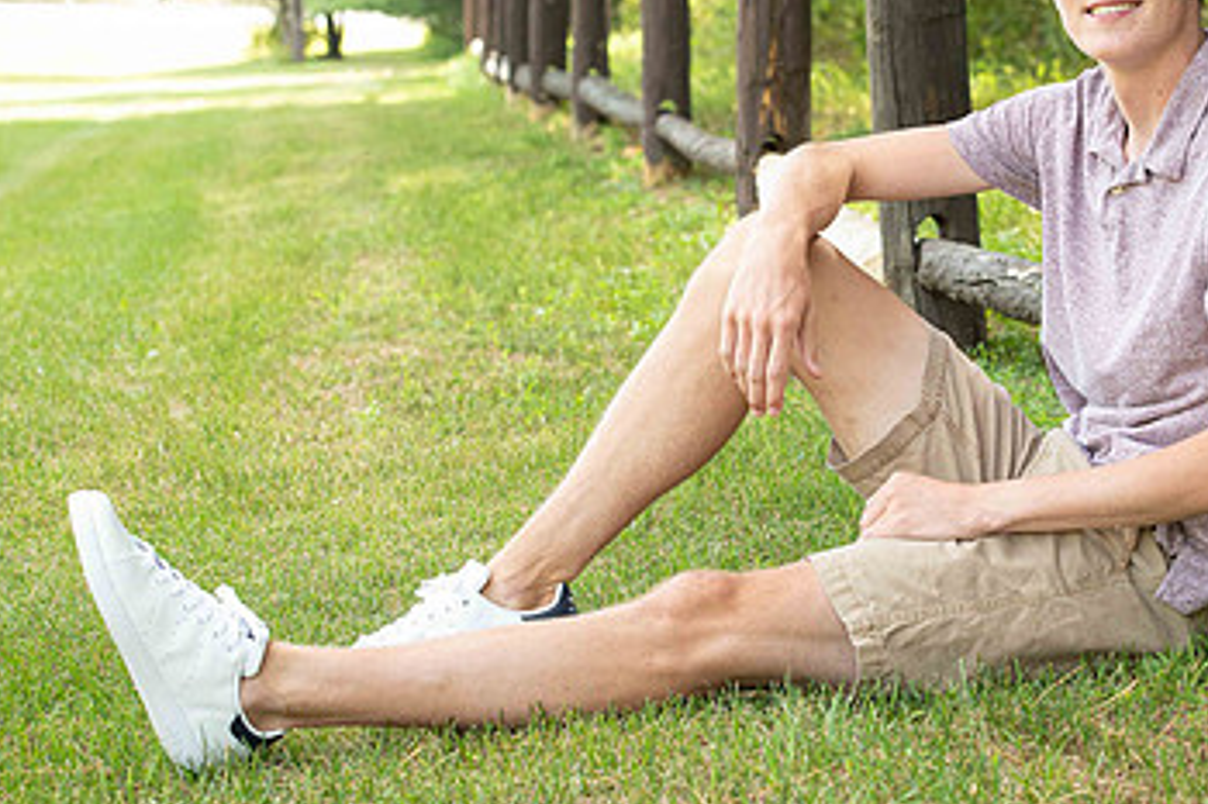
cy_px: 298
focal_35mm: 117
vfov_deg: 11.7
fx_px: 3924
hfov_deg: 17.4
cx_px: 846
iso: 500
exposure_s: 1/200
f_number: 5.6
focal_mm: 70
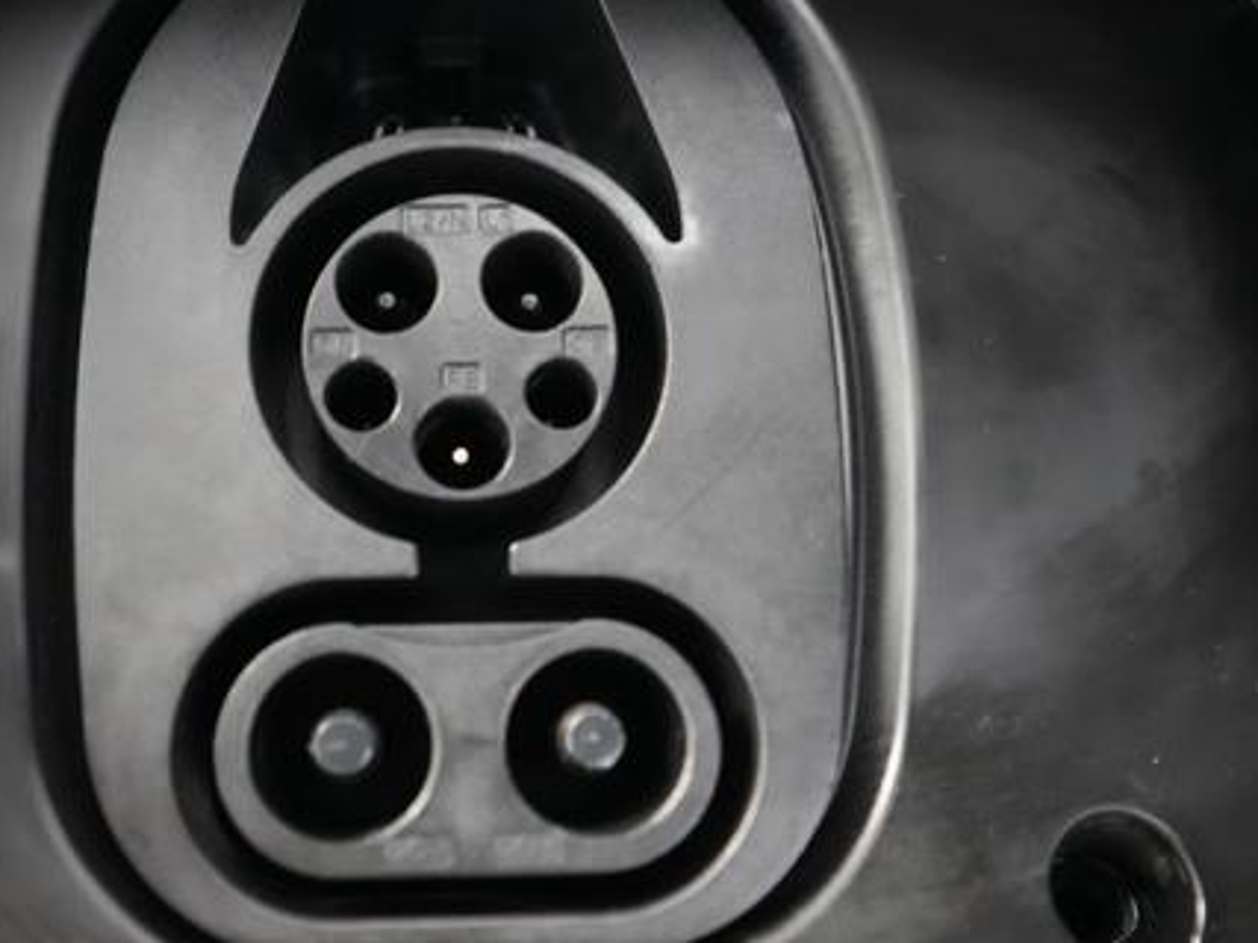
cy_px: 472
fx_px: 1308
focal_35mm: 36
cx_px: 474
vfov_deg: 39.6
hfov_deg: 50.9
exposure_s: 1/50
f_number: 2.8
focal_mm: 25
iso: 12800
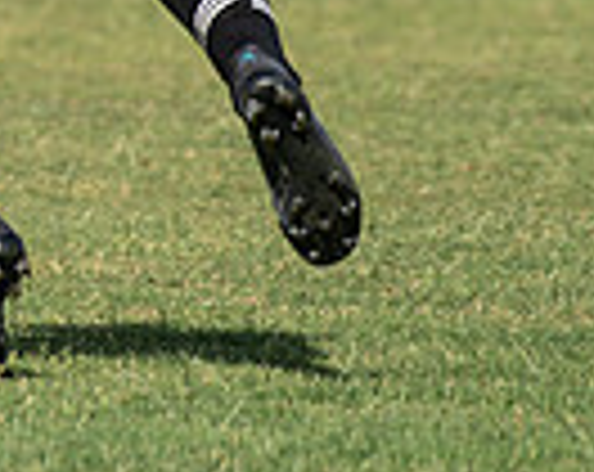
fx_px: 25856
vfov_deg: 1.0
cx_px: -814
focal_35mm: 1474
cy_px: -483
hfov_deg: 1.3
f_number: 5.6
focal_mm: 300
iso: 160
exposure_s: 1/1600
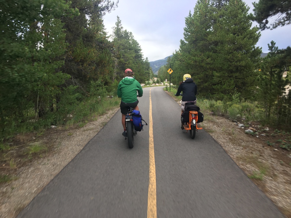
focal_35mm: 29
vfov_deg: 48.2
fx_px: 244
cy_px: 109
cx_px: 146
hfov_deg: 61.7
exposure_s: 1/150
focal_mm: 4.15
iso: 25
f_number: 2.2
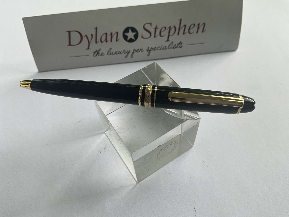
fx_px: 242
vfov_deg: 48.2
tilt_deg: -56.3
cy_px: 108
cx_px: 144
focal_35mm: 29
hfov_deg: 61.7
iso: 25
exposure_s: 1/122
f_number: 1.8
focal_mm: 3
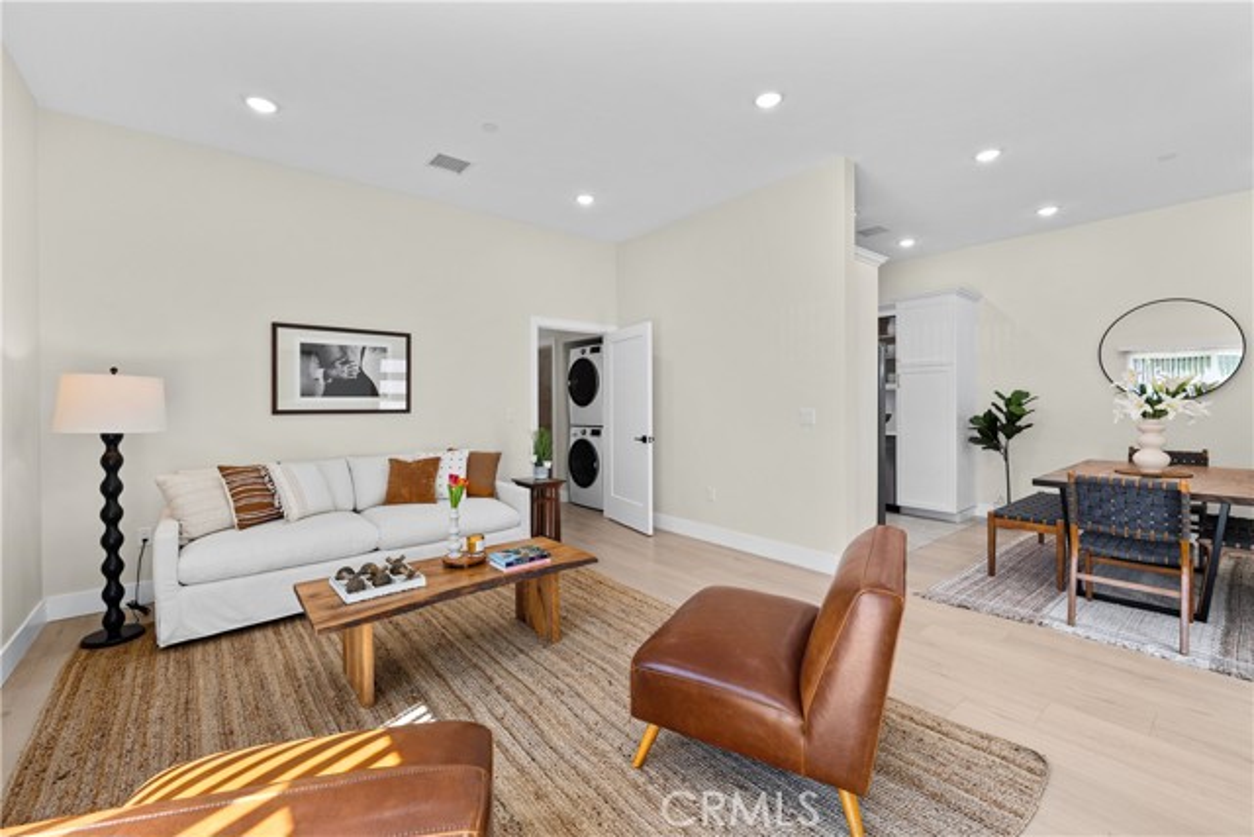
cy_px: 418
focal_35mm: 14
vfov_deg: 81.2
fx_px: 488
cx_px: 627
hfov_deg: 104.2
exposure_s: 1/5
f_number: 10
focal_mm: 14
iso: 125
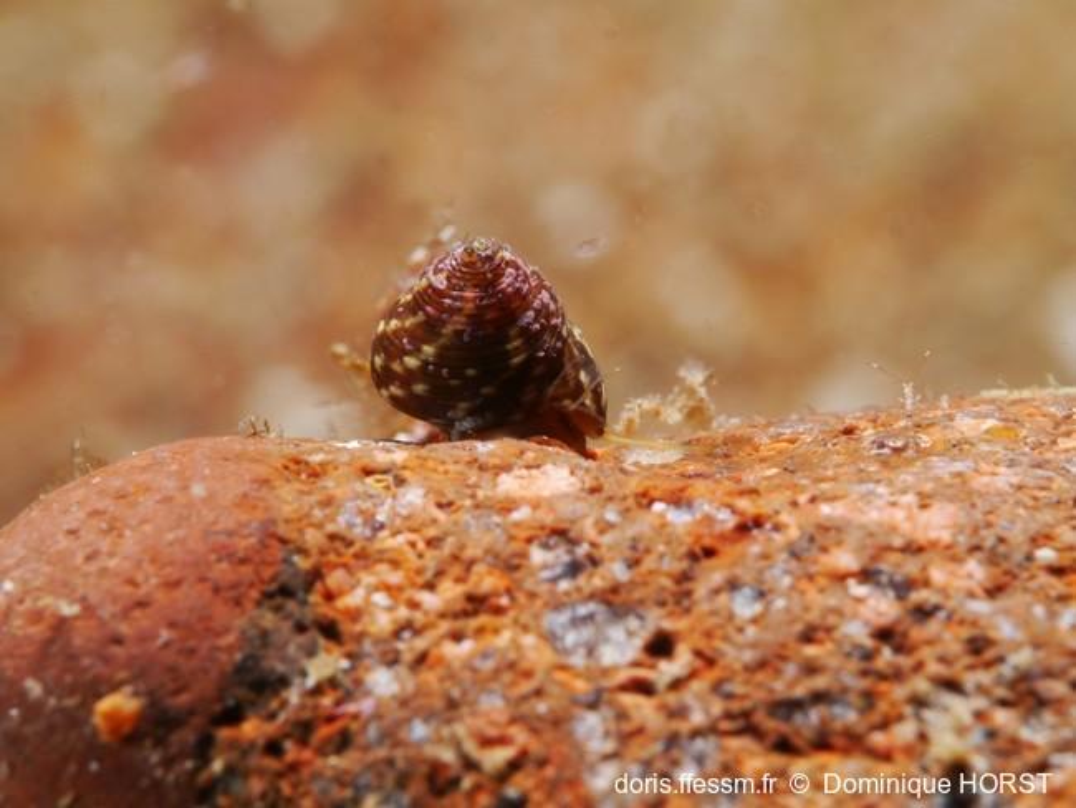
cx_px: 538
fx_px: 2799
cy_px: 404
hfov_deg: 21.8
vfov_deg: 16.4
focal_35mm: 90
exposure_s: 1/160
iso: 160
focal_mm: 45
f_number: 22
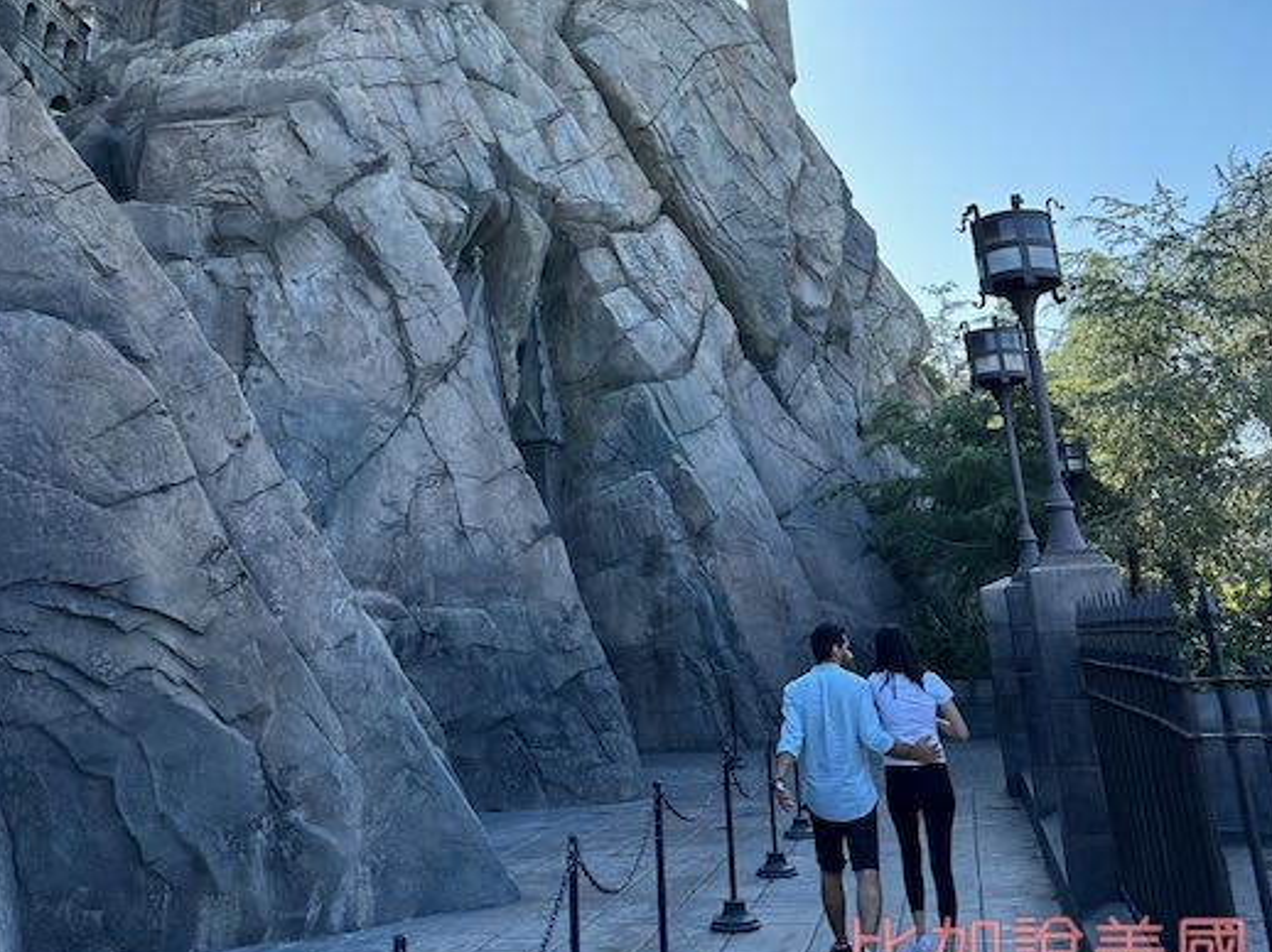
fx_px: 1249
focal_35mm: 34
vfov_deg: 39.5
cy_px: 142
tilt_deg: +27.1
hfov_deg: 54.0
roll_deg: -0.1
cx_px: 626
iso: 80
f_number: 1.78
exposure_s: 1/1227
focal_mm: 6.86
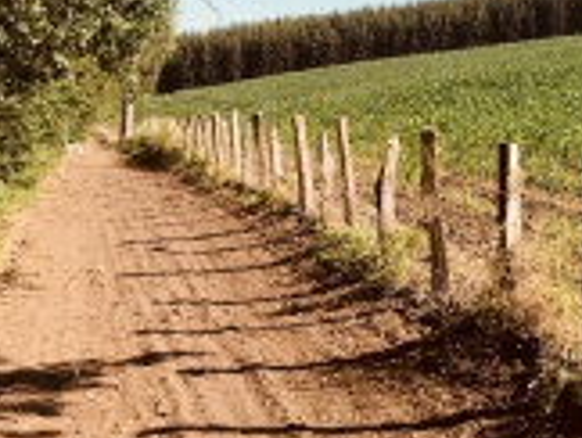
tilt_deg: +0.8
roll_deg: +4.3
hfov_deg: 25.8
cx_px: 657
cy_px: 86
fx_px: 1162
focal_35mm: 69
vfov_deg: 21.1
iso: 20
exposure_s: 1/1681
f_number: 1.8
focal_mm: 3.99
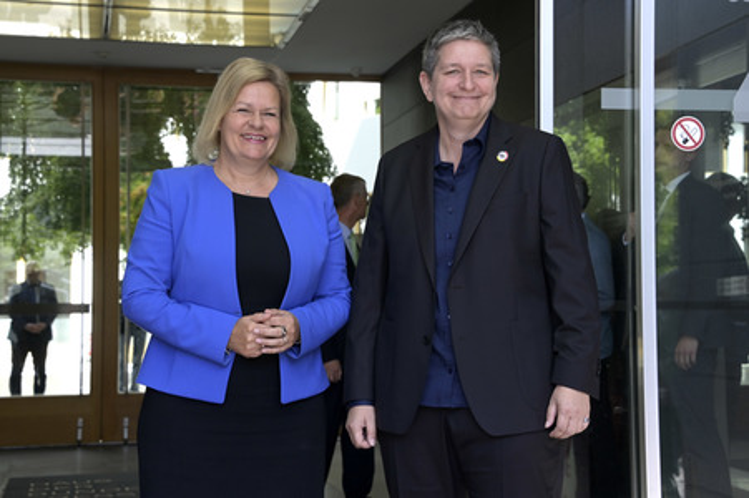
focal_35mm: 65
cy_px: 249
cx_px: 374
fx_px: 1351
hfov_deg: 31.0
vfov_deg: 20.9
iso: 1250
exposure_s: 1/250
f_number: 7.1
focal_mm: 65
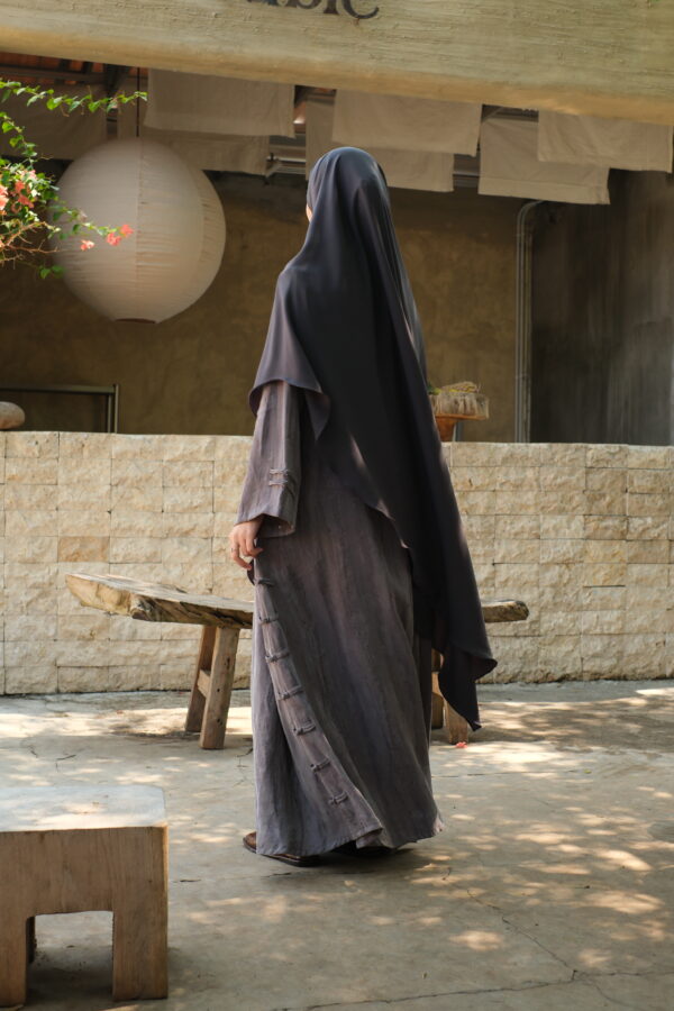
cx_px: 337
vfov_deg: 37.5
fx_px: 1488
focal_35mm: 53
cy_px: 506
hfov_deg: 25.5
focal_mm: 35
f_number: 5
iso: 500
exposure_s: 1/250
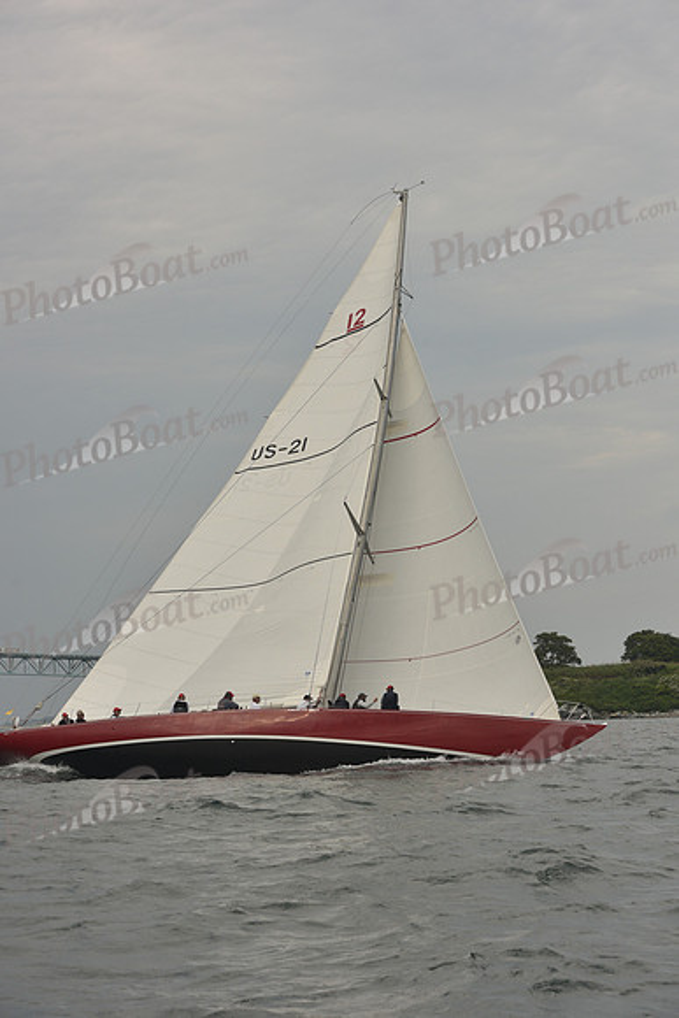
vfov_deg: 28.8
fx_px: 1979
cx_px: 340
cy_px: 509
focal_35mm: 70
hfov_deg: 19.5
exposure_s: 1/500
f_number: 8
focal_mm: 70
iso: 250
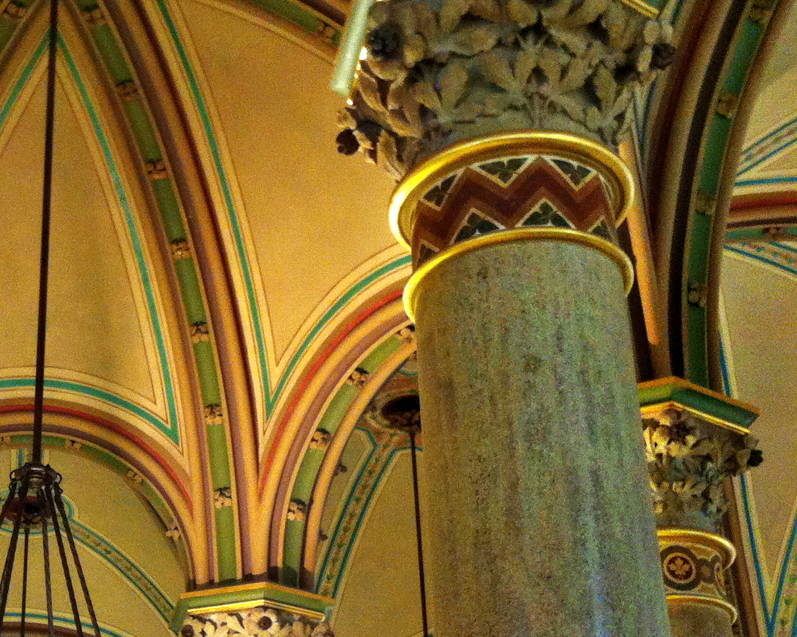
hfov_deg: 25.5
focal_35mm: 73
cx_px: 132
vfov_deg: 20.8
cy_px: 499
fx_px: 1722
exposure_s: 1/15
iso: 250
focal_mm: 3.85
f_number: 2.8
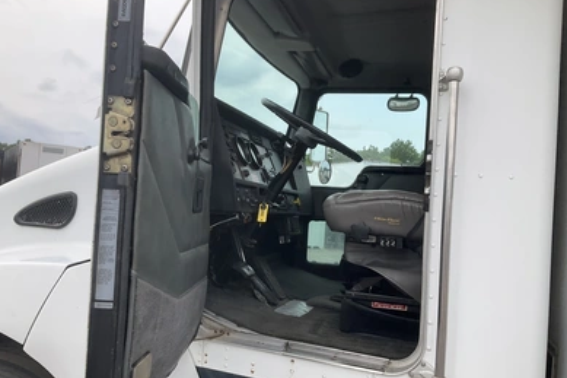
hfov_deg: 60.3
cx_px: 280
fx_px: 488
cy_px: 197
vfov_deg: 42.3
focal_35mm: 31
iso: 25
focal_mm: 3
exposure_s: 1/962
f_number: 1.8
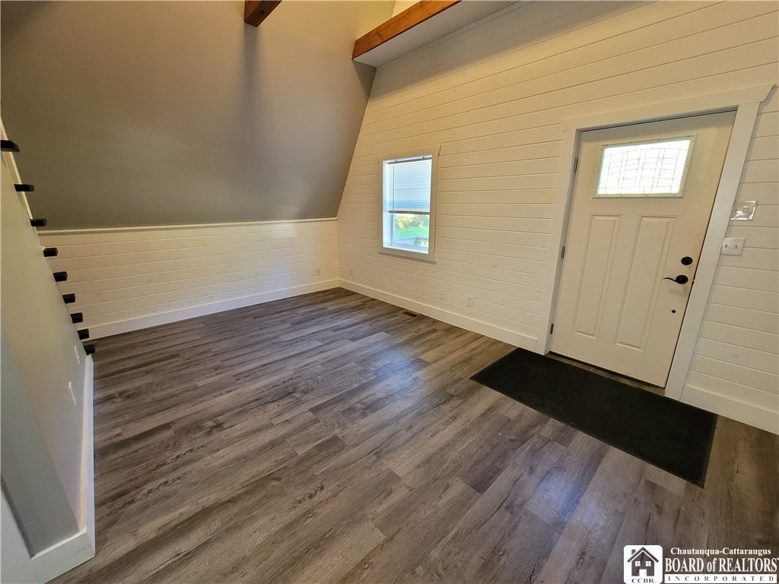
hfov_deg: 106.2
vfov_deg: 89.9
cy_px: 292
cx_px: 390
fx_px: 293
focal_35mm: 13
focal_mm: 2.2
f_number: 2.2
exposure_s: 1/40
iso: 400
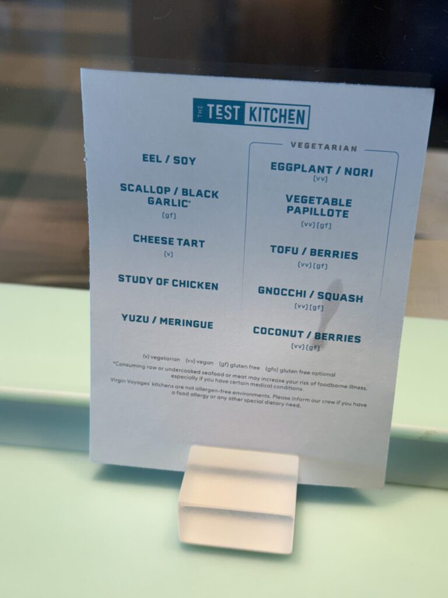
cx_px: 224
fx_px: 828
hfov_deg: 30.3
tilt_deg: -32.5
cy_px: 299
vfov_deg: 39.7
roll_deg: -0.3
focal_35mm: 48
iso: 125
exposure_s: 1/245
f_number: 1.78
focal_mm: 6.76
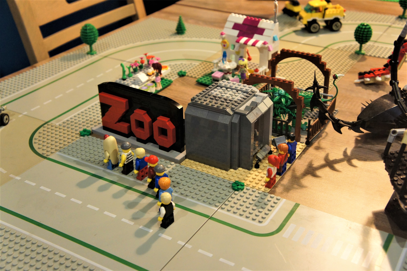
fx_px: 491
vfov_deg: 30.8
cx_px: 204
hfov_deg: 45.0
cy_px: 136
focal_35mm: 44
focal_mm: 29
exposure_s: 1/20
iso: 1600
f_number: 4
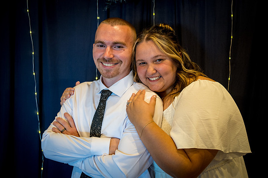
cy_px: 89
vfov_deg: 33.4
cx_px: 134
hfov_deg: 48.5
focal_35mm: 40
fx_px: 298
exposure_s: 1/125
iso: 3200
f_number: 4
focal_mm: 40
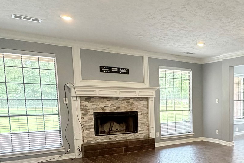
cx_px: 220
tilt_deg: -6.6
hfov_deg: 46.7
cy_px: 130
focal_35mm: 37
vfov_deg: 34.8
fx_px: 251
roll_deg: +0.6
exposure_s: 1/60
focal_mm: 2.22
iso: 200
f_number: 2.2
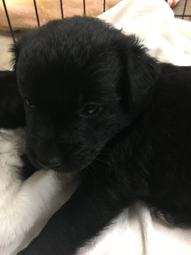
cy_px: 128
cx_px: 96
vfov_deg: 61.7
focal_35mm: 29
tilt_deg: -45.6
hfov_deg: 48.2
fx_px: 213
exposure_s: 1/4
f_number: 2.2
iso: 100
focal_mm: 4.15
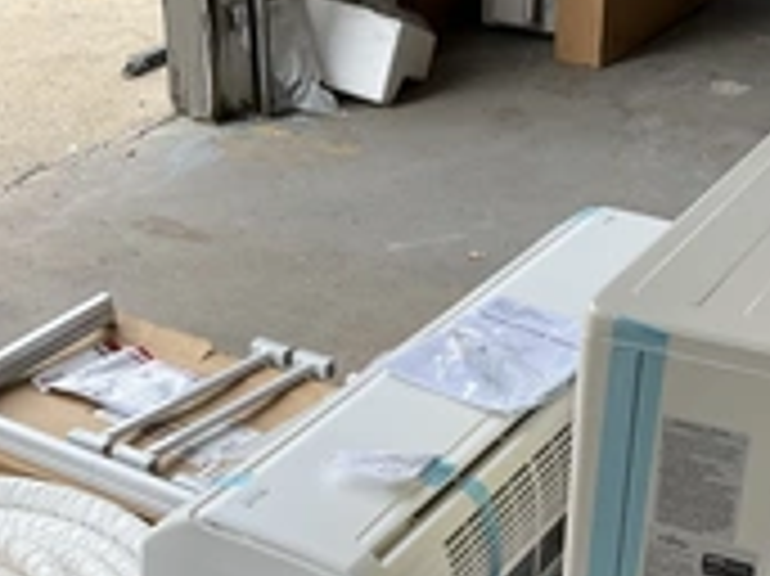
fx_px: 1512
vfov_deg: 20.7
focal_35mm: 68
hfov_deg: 28.6
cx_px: 410
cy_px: 603
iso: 20
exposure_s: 1/223
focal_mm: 3
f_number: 1.8
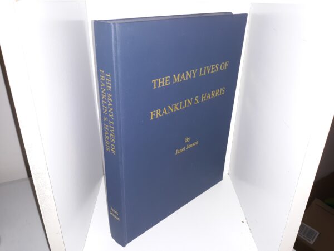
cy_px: 126
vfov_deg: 49.7
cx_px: 167
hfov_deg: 63.4
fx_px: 270
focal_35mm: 28
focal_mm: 3.7
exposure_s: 1/40
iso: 50
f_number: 1.7
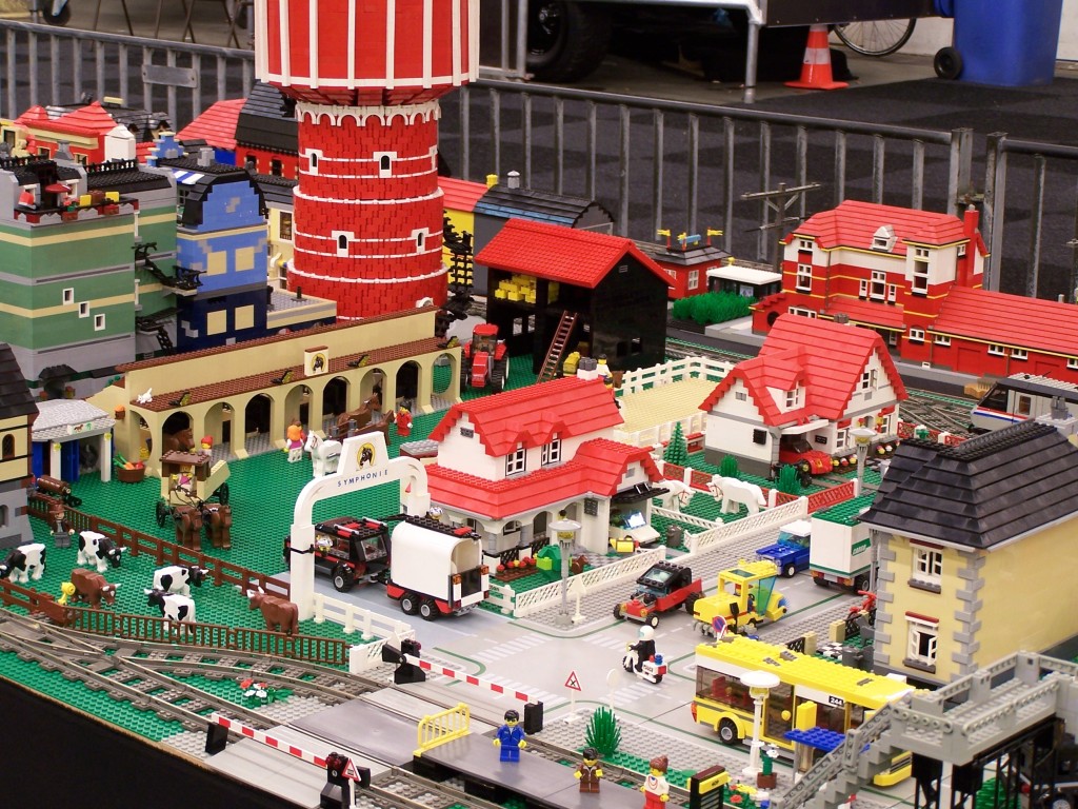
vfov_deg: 19.6
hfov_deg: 26.0
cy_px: 404
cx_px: 539
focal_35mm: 75
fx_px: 2336
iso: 80
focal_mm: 12.4
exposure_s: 1/2
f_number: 3.2
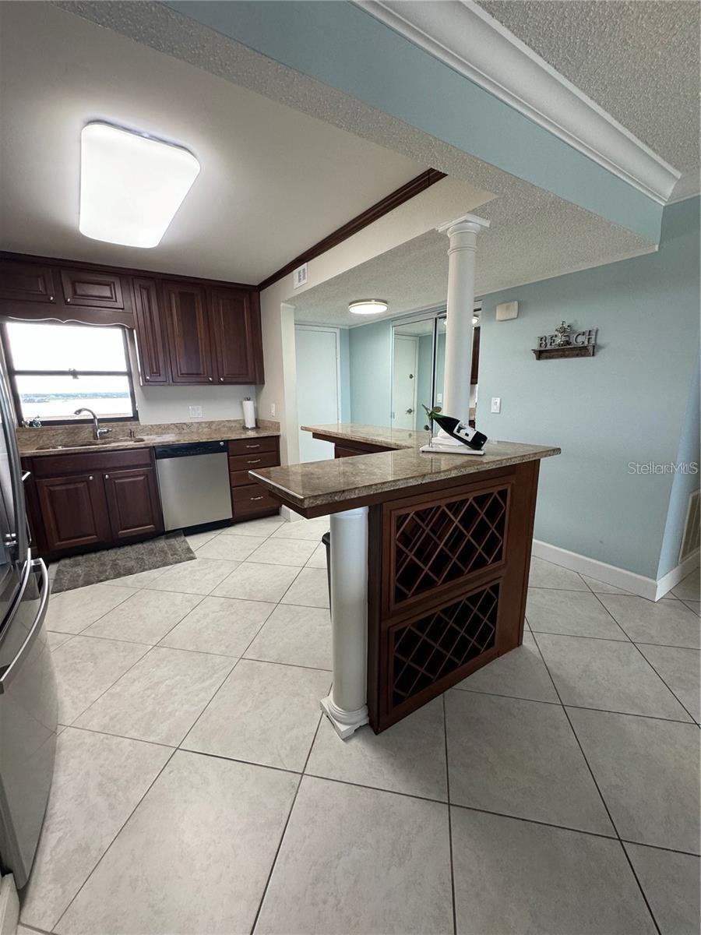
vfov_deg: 102.1
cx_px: 350
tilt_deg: -10.0
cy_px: 468
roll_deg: +2.5
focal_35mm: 14
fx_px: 378
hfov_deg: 85.7
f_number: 2.2
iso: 200
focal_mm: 2.22
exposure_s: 1/120
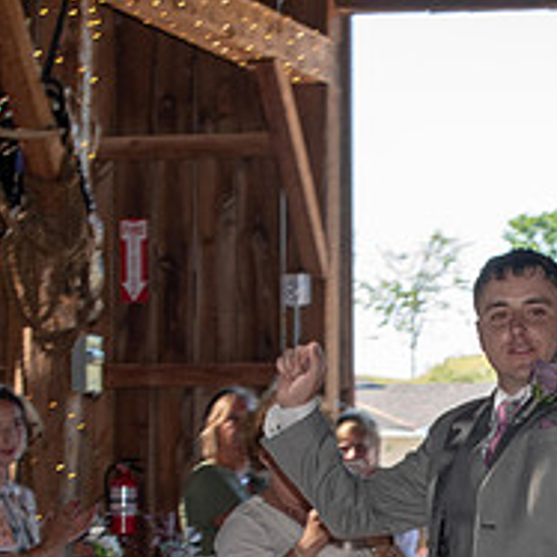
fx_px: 3022
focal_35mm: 166
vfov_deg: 10.4
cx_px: 503
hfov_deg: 10.5
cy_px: 573
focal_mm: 42
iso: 200
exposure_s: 1/125
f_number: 5.6
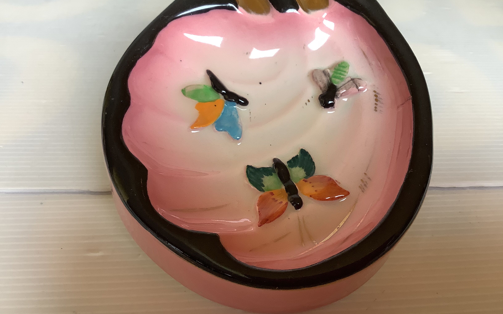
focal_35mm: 33
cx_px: 252
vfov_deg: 38.2
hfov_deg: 58.1
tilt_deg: -38.4
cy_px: 131
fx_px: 452
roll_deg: -1.0
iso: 64
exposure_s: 1/50
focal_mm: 3.3
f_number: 2.4
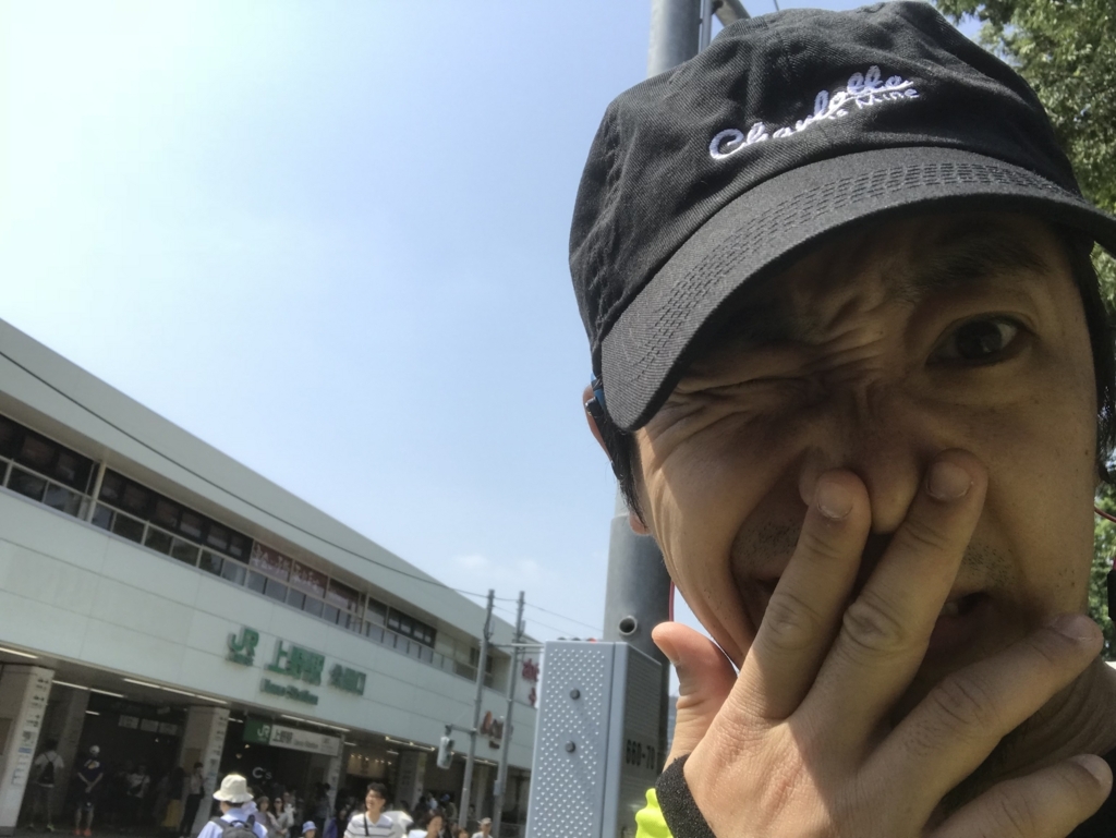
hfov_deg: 56.8
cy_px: 419
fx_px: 1032
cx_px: 558
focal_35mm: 32
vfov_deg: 44.2
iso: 25
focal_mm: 2.87
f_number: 2.2
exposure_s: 1/972
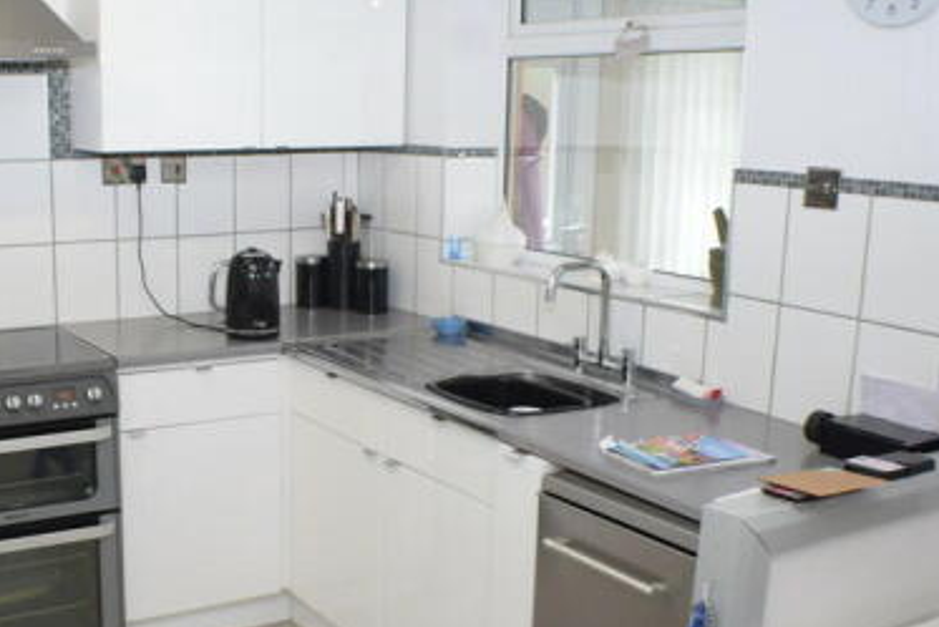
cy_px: 381
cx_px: 256
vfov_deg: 23.4
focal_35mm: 58
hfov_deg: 33.9
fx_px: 1513
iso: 400
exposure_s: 1/80
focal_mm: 22
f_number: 4.5
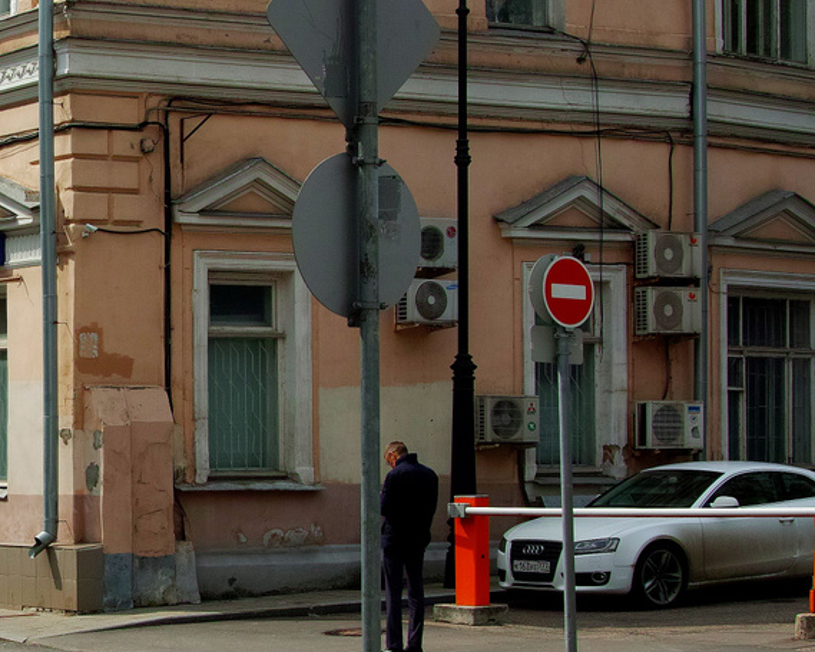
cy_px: 413
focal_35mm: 181
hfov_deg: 10.6
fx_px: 4365
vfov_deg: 8.5
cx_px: -14
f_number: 8
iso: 100
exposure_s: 1/400
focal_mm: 46
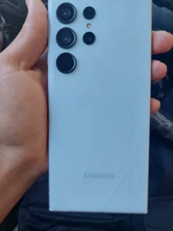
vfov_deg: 71.6
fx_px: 160
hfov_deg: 56.8
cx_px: 86
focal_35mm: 24
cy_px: 116
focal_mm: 5.23
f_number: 1.8
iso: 64
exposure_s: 1/100
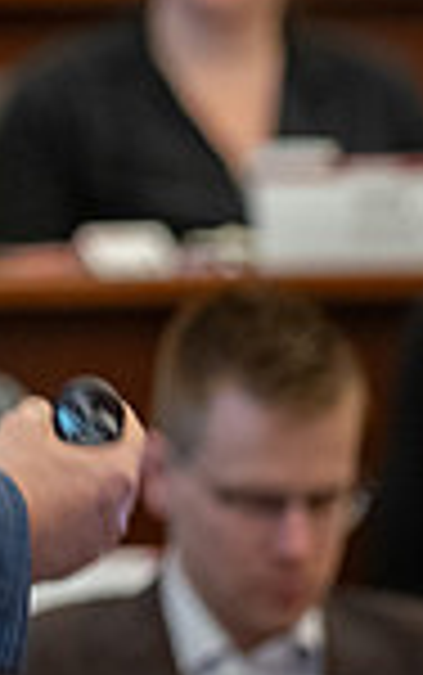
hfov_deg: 2.1
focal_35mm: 632
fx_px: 11635
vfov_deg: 3.3
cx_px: -504
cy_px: -130
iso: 2000
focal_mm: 160
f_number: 2.8
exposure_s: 1/160
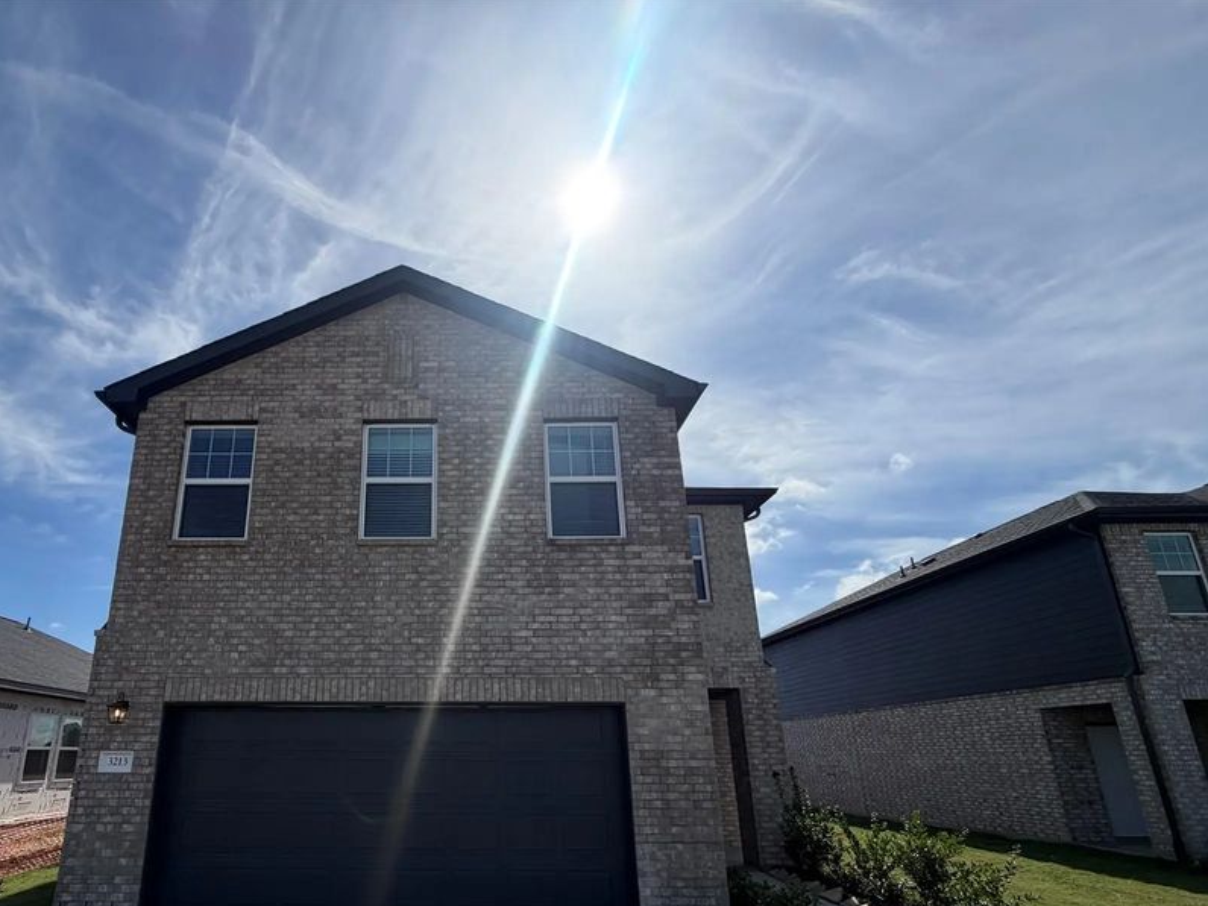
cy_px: 580
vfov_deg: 70.2
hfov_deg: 86.2
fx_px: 628
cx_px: 458
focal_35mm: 18
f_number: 2.2
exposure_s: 1/1656
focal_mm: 2.22
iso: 32
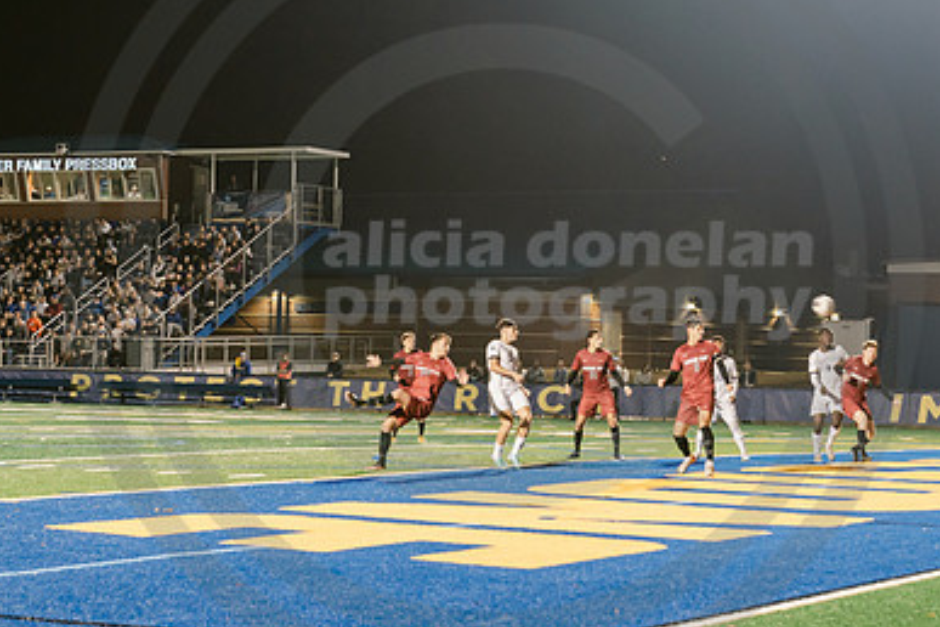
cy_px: 271
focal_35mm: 105
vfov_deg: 13.0
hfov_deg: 19.5
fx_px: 2741
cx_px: 493
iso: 2500
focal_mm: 70
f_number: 4
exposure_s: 1/160
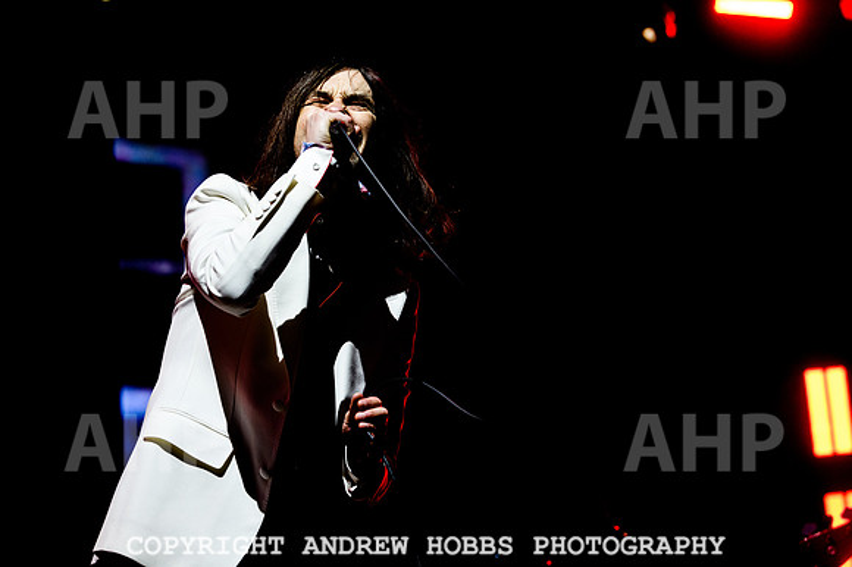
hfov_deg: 20.0
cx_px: 426
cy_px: 284
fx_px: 2414
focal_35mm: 102
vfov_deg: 13.4
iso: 3200
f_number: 7.1
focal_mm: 102
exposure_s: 1/800
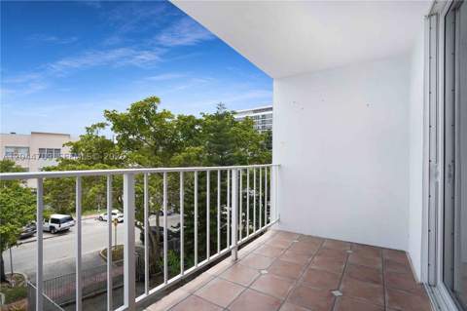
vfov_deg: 73.6
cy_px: 156
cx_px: 234
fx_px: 207
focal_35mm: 16
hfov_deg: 96.8
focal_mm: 16
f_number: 5.6
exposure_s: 1/200
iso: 80
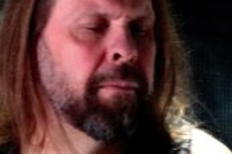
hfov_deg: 1.5
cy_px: 167
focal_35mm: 1367
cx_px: -21
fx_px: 8802
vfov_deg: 1.0
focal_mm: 205
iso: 6400
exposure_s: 1/200
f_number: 6.3
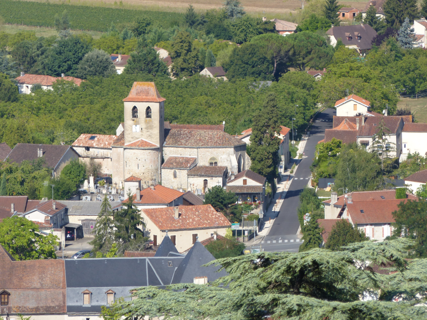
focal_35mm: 399
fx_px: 4922
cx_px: 214
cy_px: 160
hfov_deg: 5.0
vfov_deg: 3.7
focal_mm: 71.8
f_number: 2.8
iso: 100
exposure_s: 1/2000
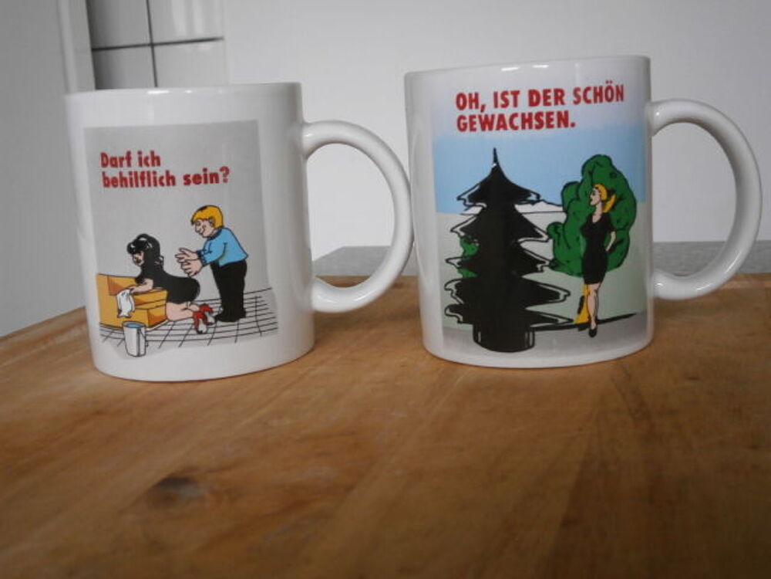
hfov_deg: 40.4
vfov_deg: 30.9
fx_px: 1047
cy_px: 290
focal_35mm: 47
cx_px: 386
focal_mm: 8.3
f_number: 3.4
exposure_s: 1/20
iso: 200
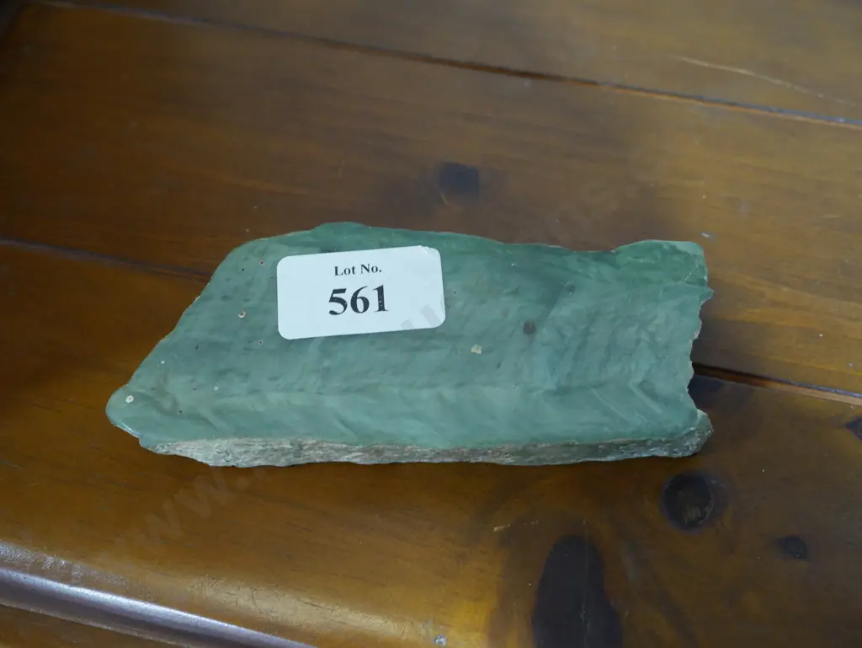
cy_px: 324
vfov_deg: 31.5
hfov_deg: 41.2
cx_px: 431
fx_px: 1146
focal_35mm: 46
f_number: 5.1
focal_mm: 23
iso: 1600
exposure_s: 1/60
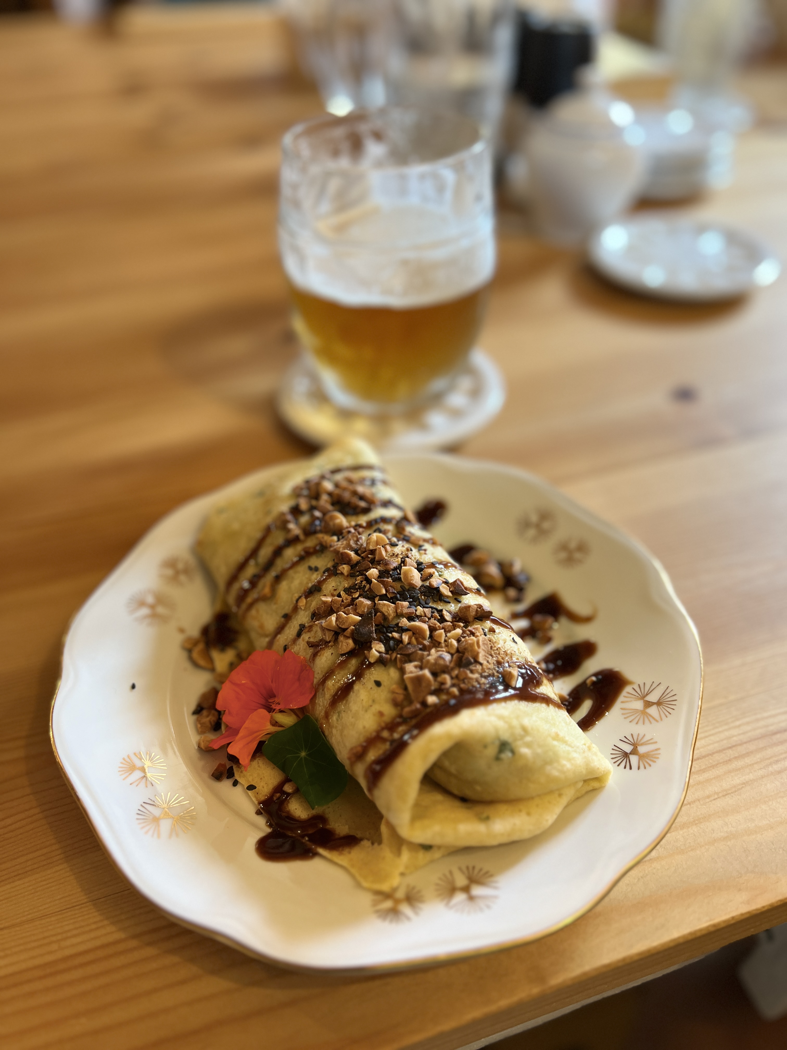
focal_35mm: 26
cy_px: 525
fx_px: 788
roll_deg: +1.7
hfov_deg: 53.1
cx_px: 394
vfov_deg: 67.3
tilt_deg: -41.3
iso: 125
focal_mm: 5.7
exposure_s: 1/50
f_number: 1.5
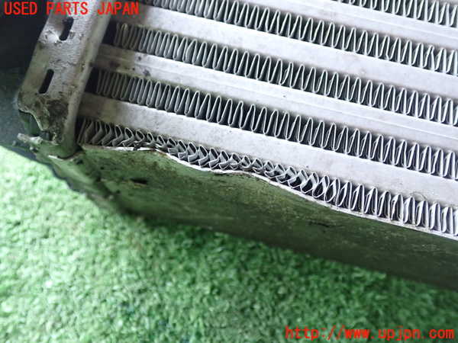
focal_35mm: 36
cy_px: 172
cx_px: 229
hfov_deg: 51.4
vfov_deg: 39.7
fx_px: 476
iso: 500
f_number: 2.5
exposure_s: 1/40
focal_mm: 6.37
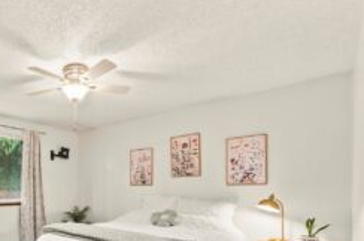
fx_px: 232
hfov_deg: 68.1
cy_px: 193
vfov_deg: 51.5
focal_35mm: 23
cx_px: 67
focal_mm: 14
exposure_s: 1/1.67
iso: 1000
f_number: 7.1
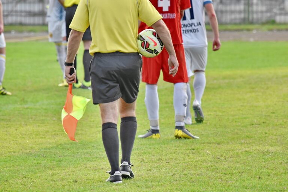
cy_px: 96
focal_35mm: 450
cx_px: 144
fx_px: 3600
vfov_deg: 3.1
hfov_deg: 4.6
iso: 800
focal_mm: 300
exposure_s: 1/400
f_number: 9
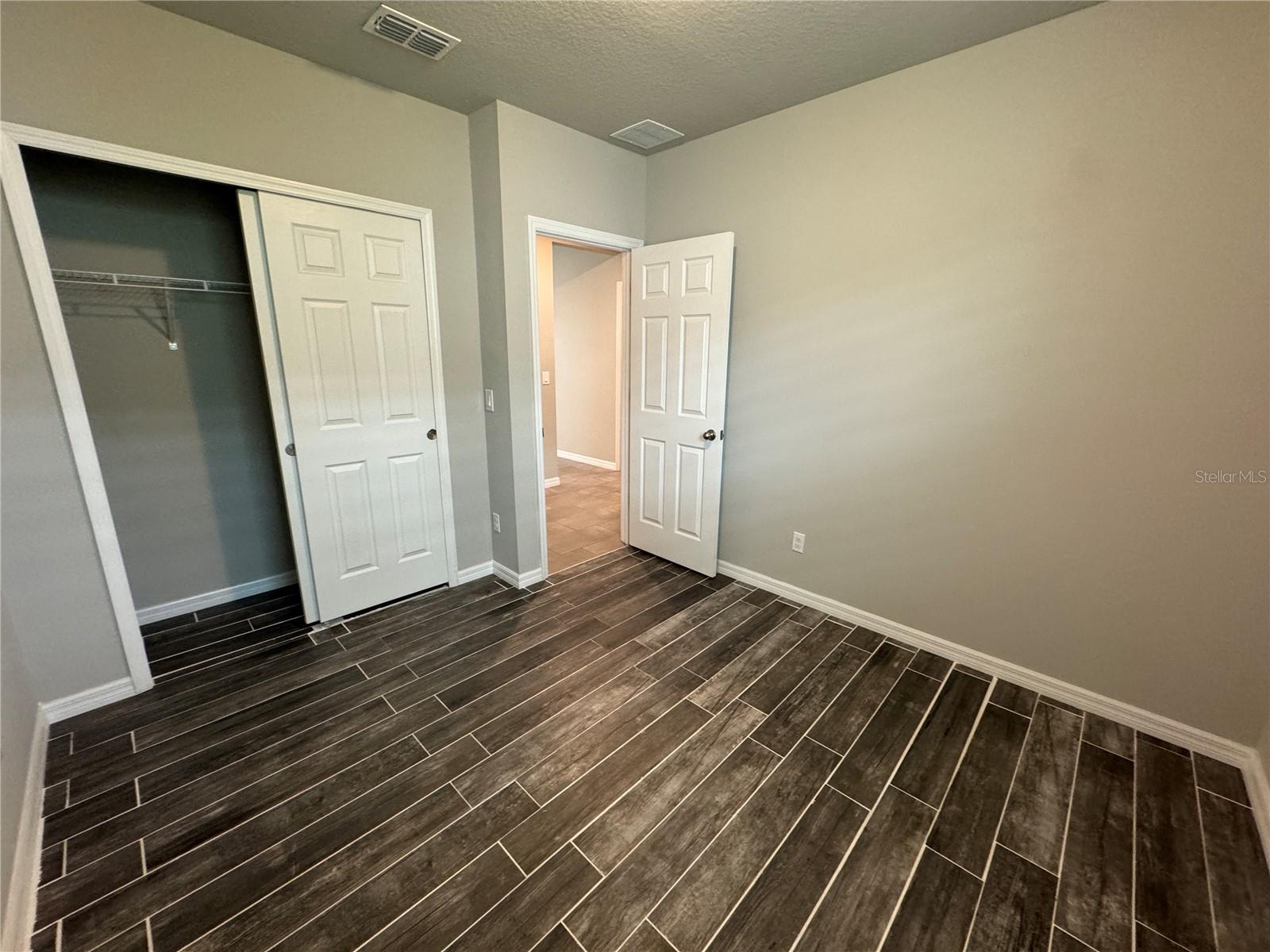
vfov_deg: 85.7
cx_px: 635
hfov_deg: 102.1
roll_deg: -0.9
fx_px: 514
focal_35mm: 14
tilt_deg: -14.3
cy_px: 476
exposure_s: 1/60
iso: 250
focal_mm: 2.22
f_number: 2.2
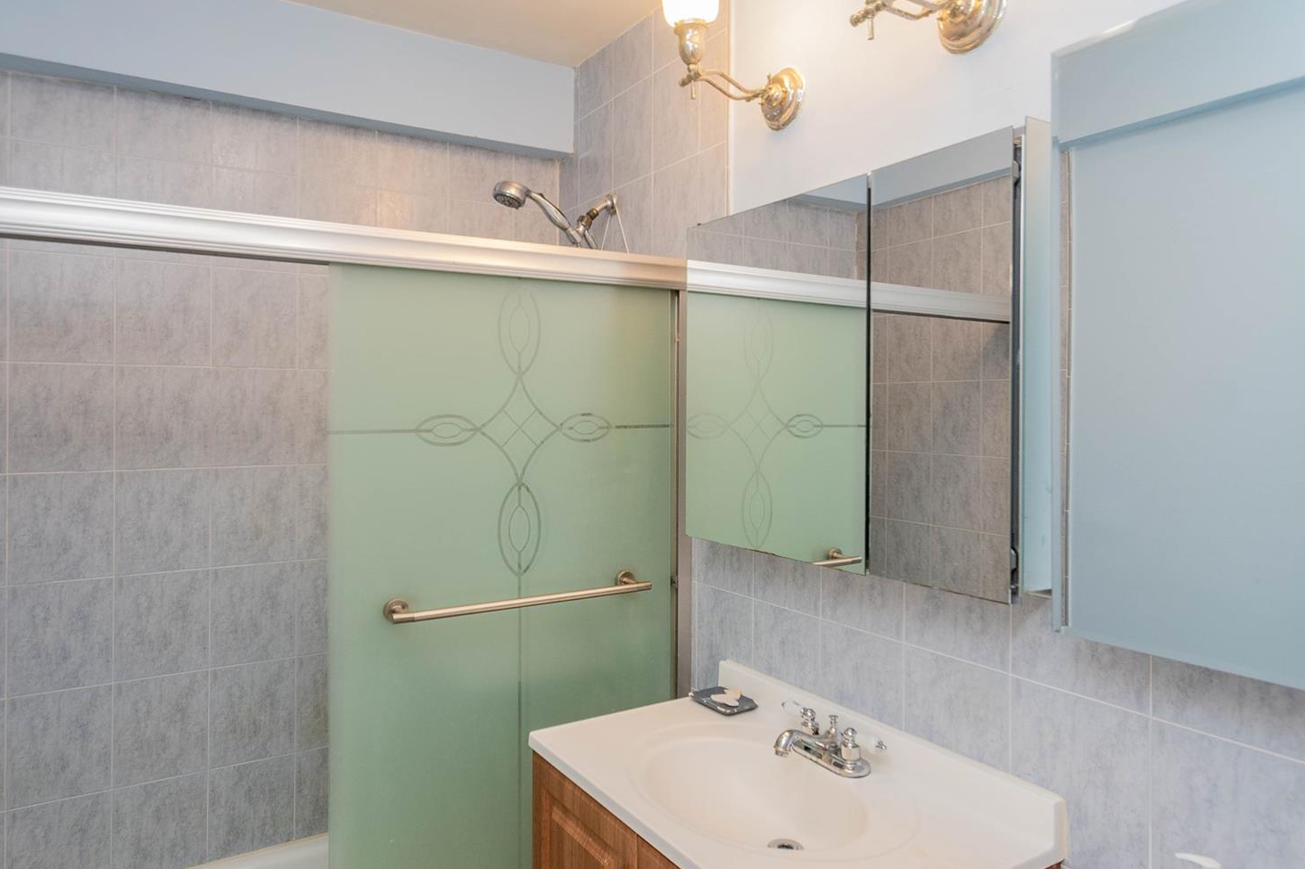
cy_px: 495
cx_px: 681
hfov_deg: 81.2
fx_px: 761
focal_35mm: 21
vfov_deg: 59.2
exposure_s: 1/60
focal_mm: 10
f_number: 5.6
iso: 500
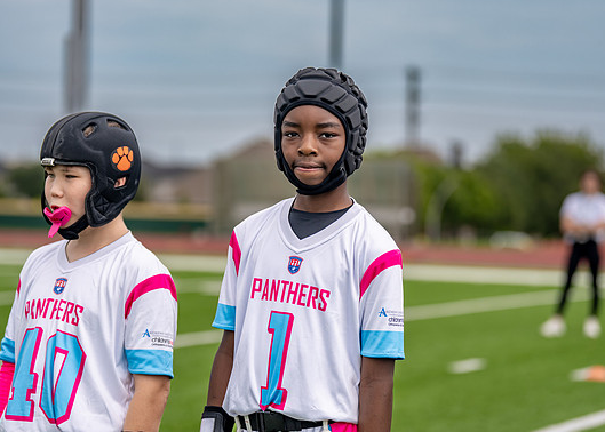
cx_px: 304
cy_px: 215
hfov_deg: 16.0
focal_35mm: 125
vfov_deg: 11.5
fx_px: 2148
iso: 100
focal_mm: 105
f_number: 2.8
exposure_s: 1/1600
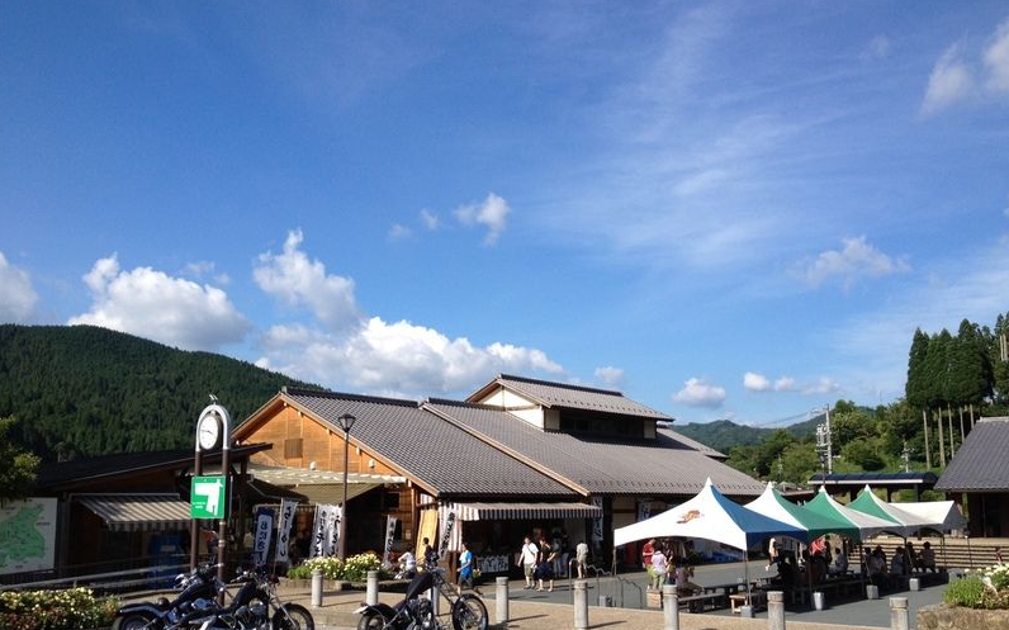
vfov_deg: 33.5
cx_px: 511
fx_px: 1045
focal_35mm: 38
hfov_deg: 51.6
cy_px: 362
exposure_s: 1/1623
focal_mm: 4.28
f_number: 2.4
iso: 64
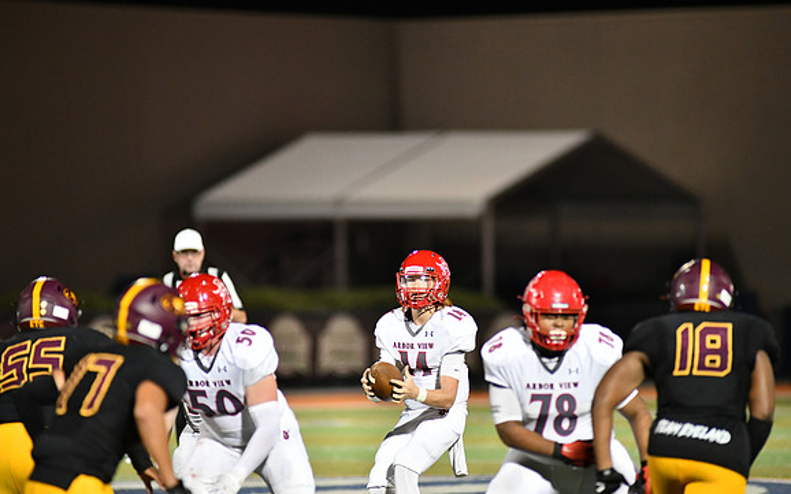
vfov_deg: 4.3
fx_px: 6617
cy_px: 259
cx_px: 396
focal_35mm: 307
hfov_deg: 6.8
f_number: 2.8
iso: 4000
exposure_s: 1/1000
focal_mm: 300
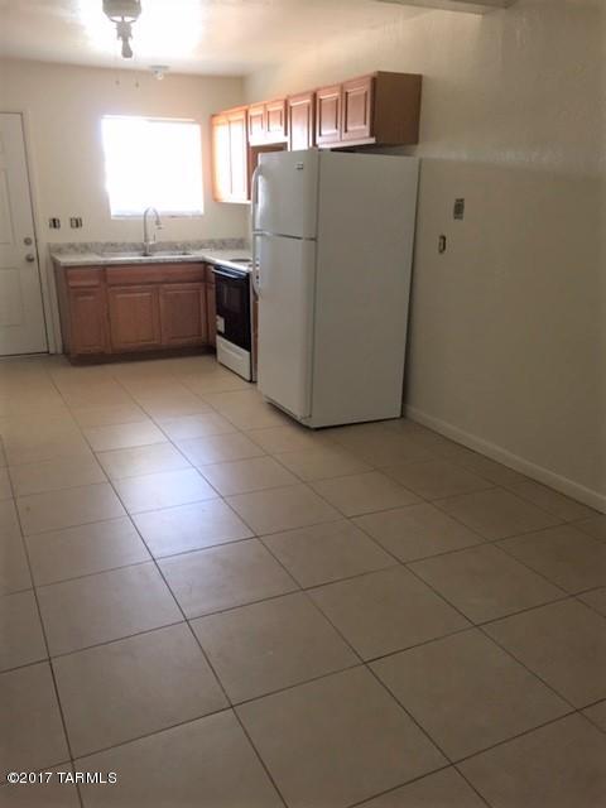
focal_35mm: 29
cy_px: 404
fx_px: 677
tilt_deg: -16.8
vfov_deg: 61.7
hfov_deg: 48.2
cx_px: 303
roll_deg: -0.6
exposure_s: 1/30
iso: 100
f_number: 2.2
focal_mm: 4.15
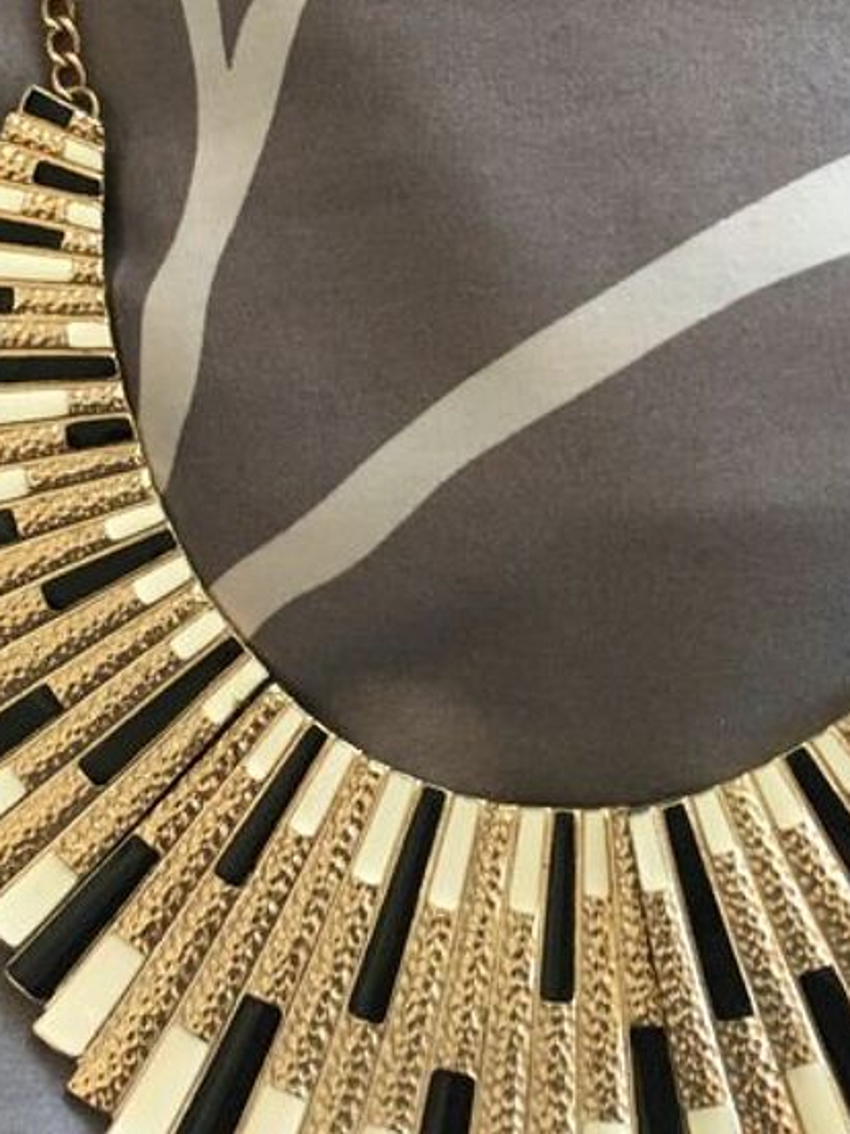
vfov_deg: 27.4
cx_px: 474
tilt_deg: -80.1
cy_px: 270
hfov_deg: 21.0
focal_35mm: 70
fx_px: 2292
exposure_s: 1/33
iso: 160
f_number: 2.2
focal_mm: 4.15
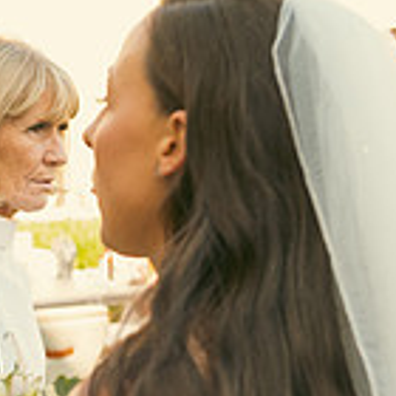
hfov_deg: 9.4
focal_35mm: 183
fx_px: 2369
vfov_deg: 9.5
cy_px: 315
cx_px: -147
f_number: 5
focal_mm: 52
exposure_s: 1/200
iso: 200
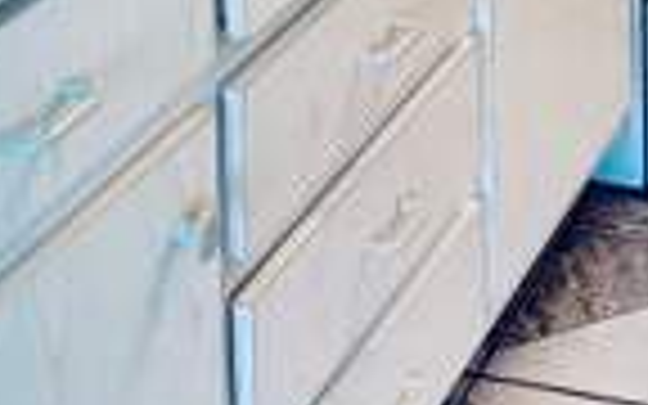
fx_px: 1996
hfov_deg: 18.2
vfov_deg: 10.4
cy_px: -472
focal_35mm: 113
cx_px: 540
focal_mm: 6.76
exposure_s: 1/120
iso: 200
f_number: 1.78
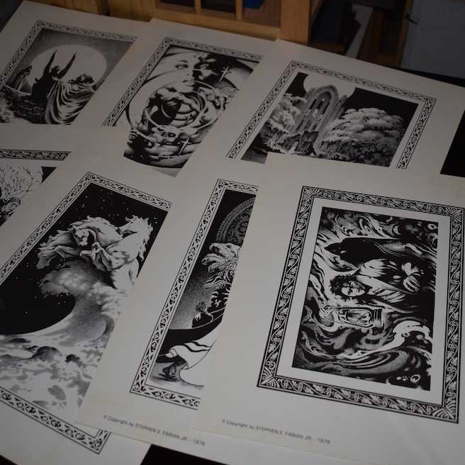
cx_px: 241
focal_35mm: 45
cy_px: 232
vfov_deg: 37.8
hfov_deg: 37.8
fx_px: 679
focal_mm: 23
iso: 320
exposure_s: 1/100
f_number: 3.8
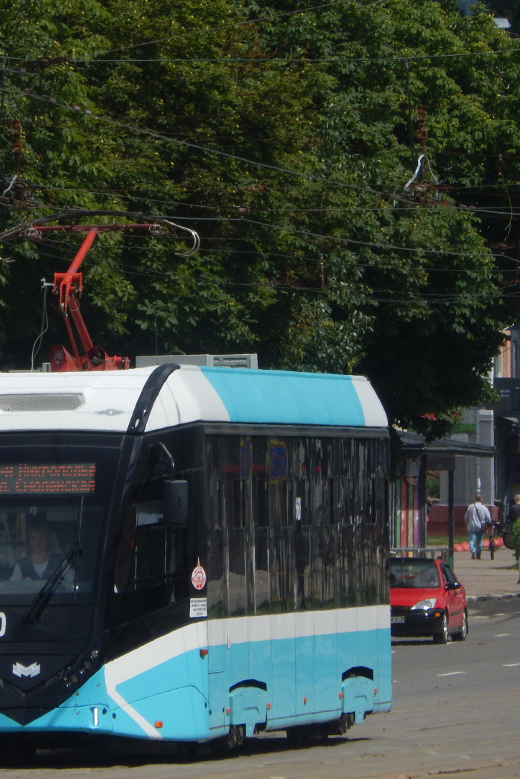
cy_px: 389
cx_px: 65
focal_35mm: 591
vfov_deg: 3.5
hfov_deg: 2.3
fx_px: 12804
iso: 125
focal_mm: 76.4
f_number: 5.7
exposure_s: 1/1000
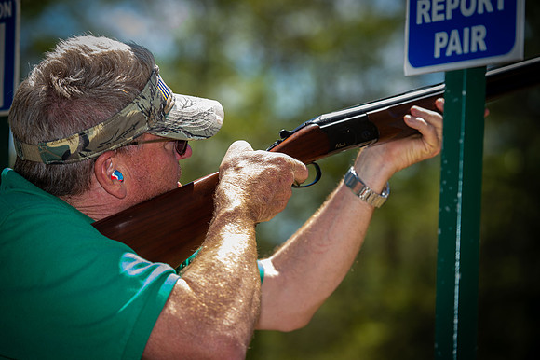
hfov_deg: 15.2
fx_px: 2024
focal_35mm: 135
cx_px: 270
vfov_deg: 10.1
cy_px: 180
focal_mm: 135
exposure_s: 1/250
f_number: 3.5
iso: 50
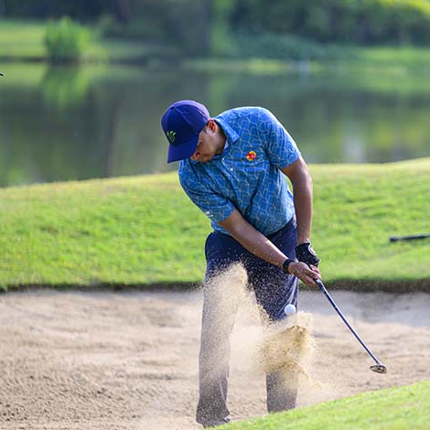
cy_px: 239
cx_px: 292
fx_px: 4146
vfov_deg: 5.9
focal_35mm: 295
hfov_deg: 5.9
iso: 280
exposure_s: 1/4000
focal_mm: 170
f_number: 2.8
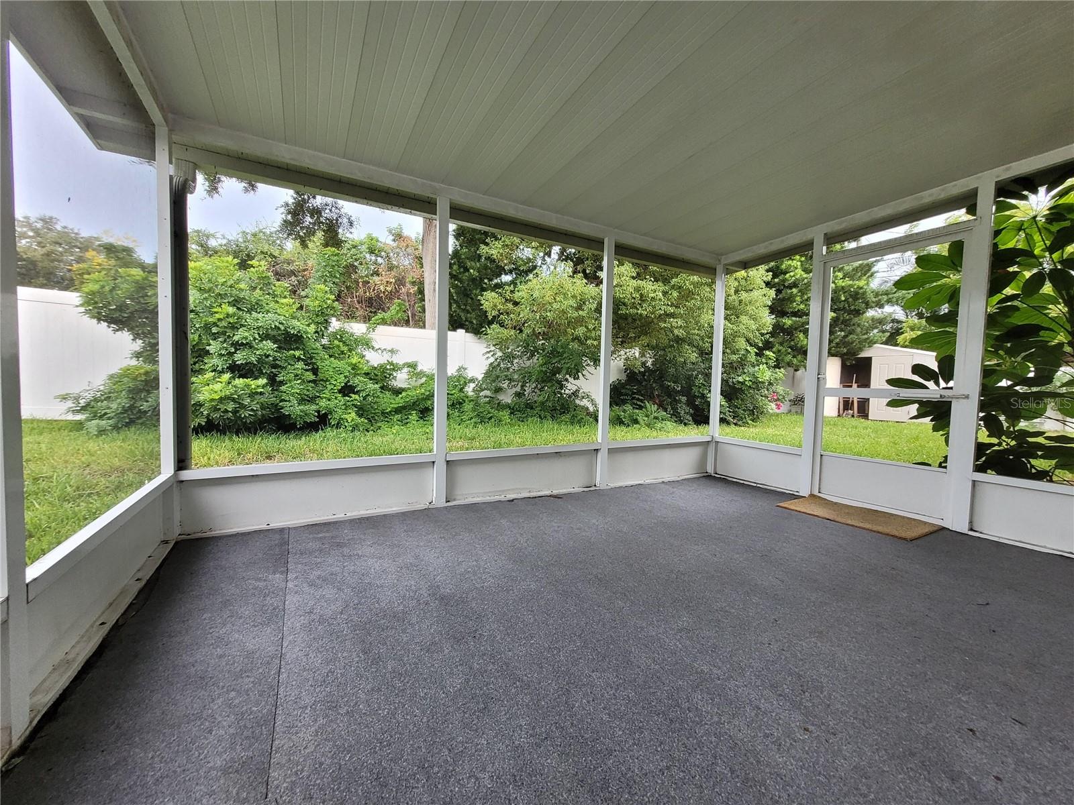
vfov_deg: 89.9
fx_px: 403
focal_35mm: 13
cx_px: 537
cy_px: 402
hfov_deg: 106.2
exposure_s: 1/60
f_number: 2.2
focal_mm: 1.74
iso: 160
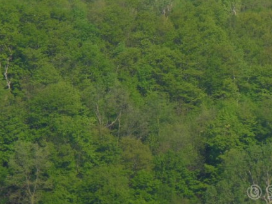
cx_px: 109
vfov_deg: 2.5
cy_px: -36
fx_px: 4678
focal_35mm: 595
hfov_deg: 3.3
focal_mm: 45
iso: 125
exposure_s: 1/500
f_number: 5.8
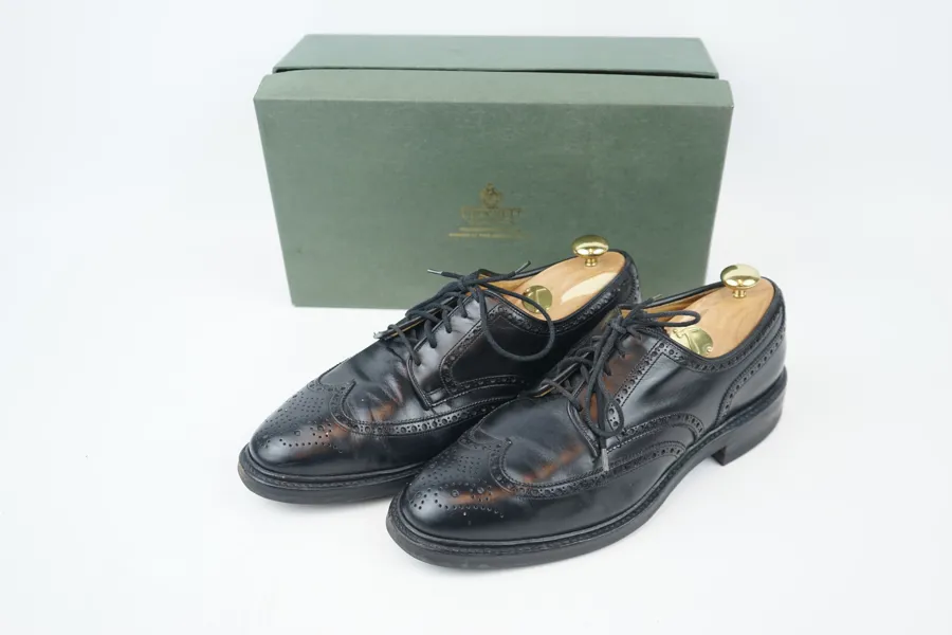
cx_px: 476
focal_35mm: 37
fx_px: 978
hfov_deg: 51.9
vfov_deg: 35.9
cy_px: 318
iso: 125
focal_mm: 37
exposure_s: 1/60
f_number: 4
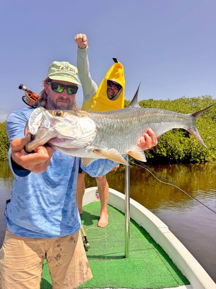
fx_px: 200
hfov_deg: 56.8
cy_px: 144
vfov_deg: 71.6
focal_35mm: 24
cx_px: 108
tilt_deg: -2.9
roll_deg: +1.7
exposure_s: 1/5348
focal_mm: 6.76
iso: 80
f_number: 1.78
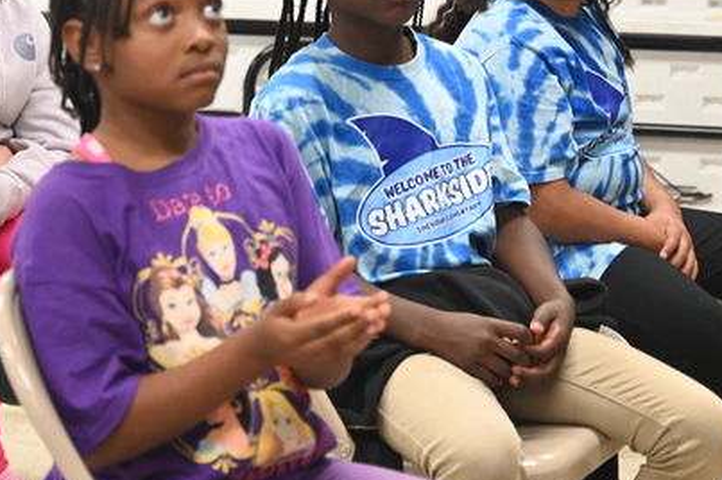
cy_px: 214
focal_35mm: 155
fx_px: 3106
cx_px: 224
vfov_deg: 8.8
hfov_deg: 13.2
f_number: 2.8
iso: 800
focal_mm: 61
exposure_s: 1/125
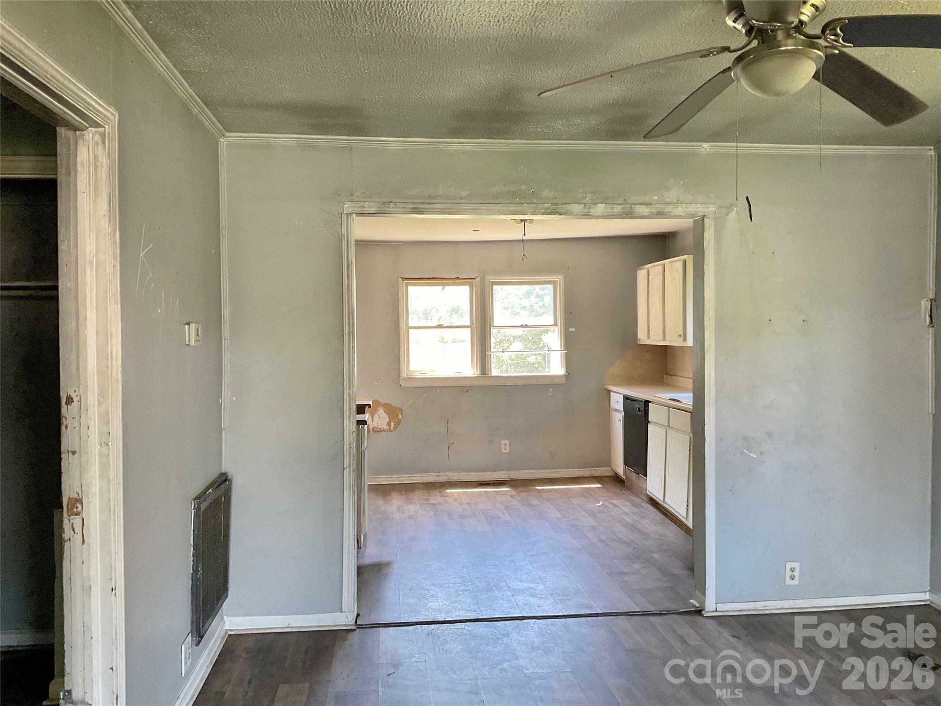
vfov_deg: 48.2
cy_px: 353
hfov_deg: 61.7
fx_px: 788
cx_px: 470
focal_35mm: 29
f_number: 1.8
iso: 100
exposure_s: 1/60
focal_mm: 3
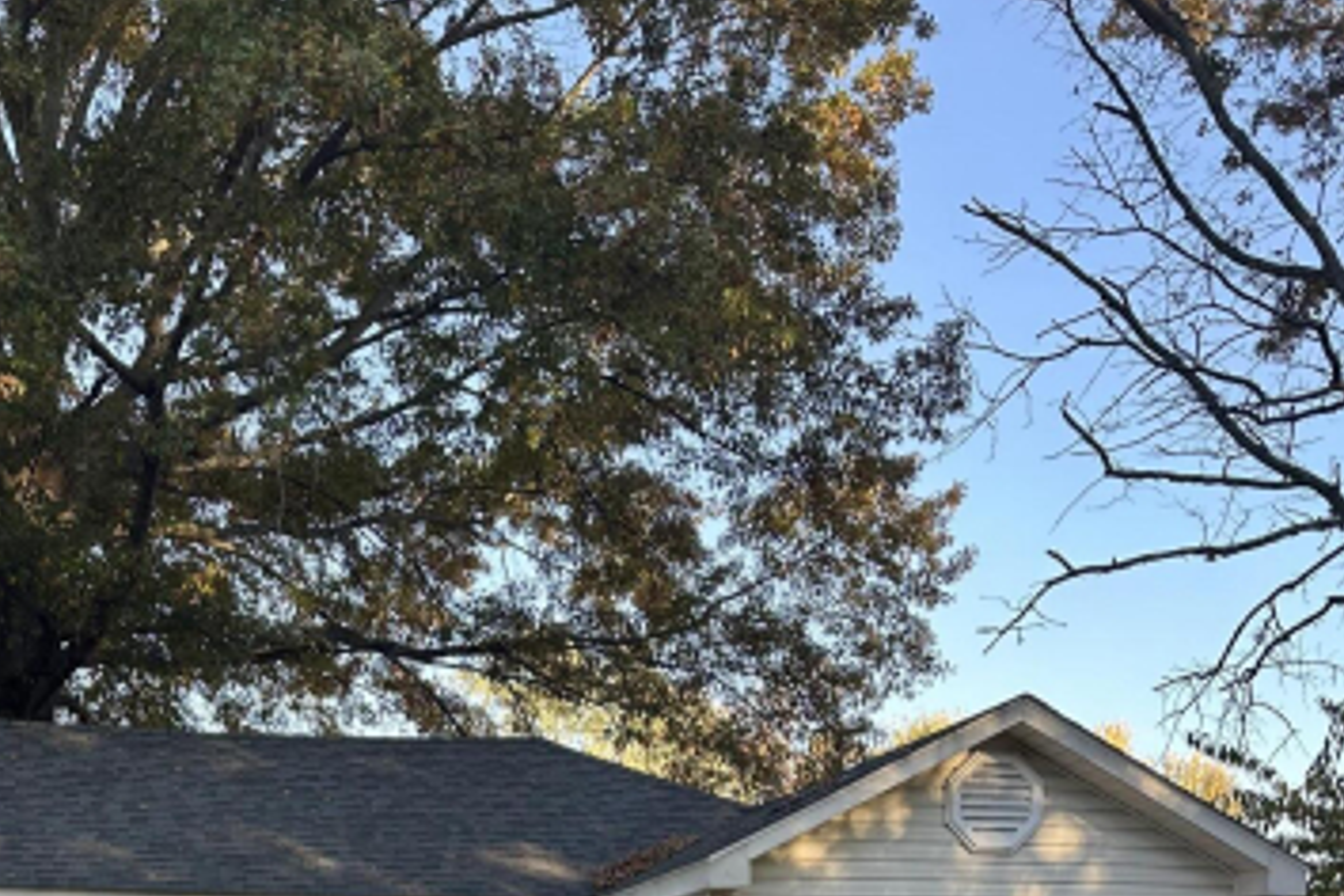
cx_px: 402
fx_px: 1755
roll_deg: -1.0
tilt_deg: -3.2
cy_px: 1175
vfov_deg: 24.8
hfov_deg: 41.1
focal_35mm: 47
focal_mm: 6.86
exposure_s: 1/431
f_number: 1.78
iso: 80
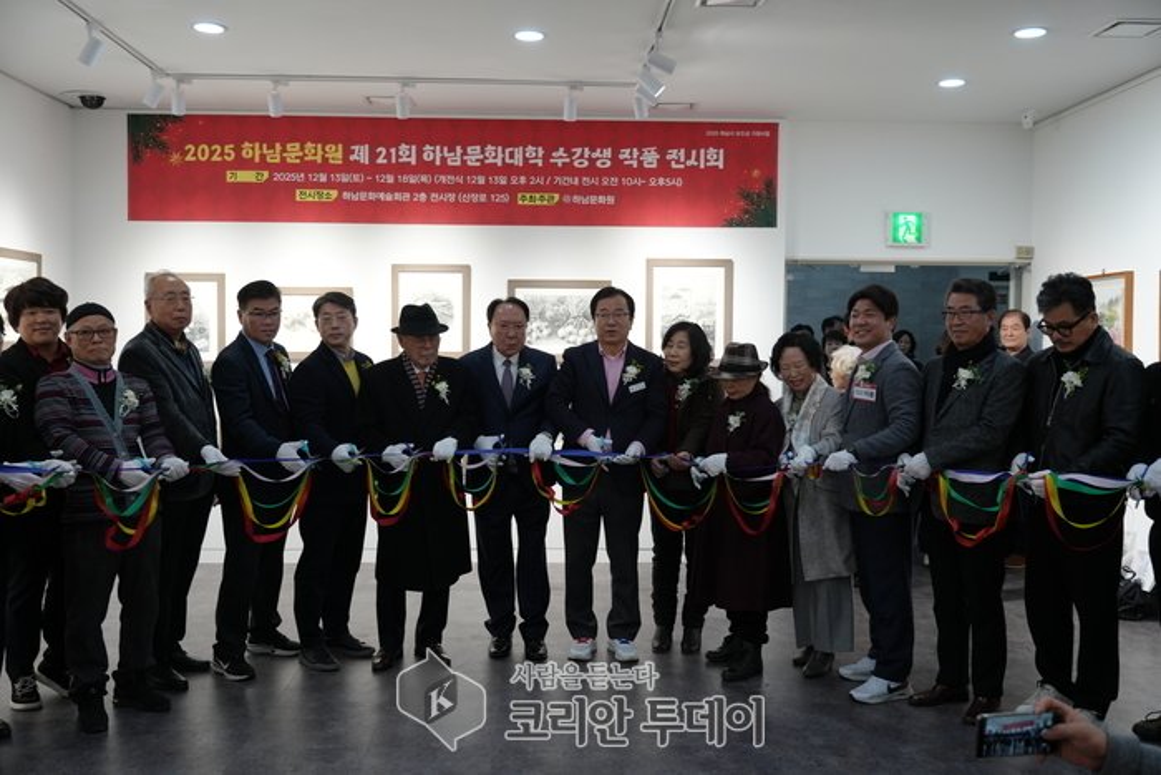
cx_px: 580
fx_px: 1097
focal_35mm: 34
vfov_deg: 38.9
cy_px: 388
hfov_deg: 55.8
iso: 800
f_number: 4
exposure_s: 1/160
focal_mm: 34
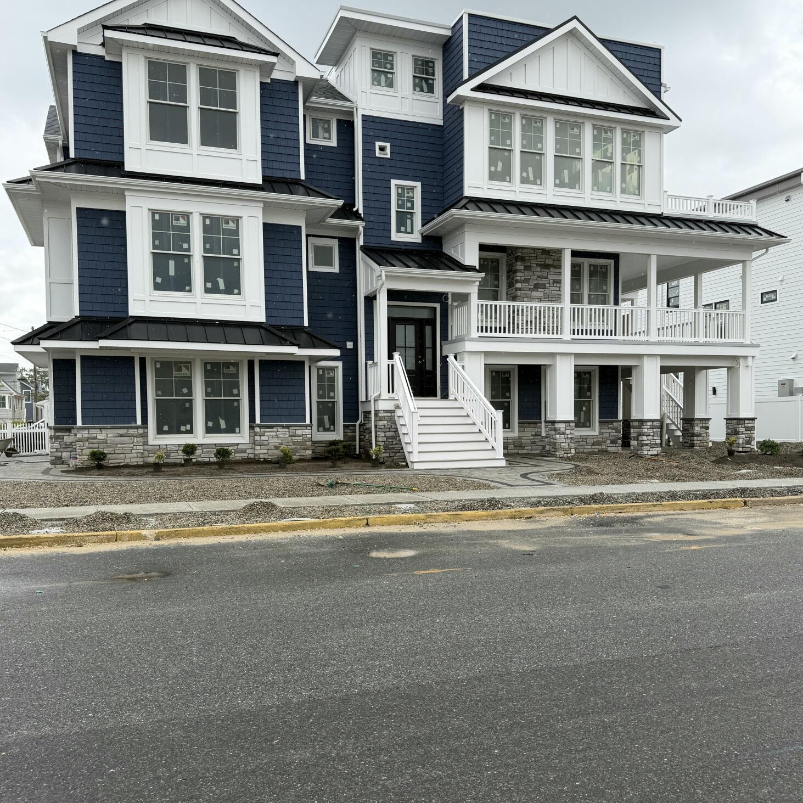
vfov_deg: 55.5
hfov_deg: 55.6
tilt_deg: -2.1
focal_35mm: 29
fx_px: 761
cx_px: 403
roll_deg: +0.2
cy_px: 449
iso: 100
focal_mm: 6.76
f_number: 1.78
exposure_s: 1/2525
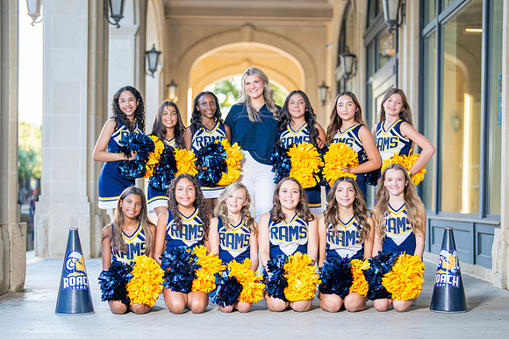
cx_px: 254
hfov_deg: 39.6
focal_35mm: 50
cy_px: 170
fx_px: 707
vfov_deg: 27.0
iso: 125
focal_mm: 50
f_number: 1.2
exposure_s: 1/400
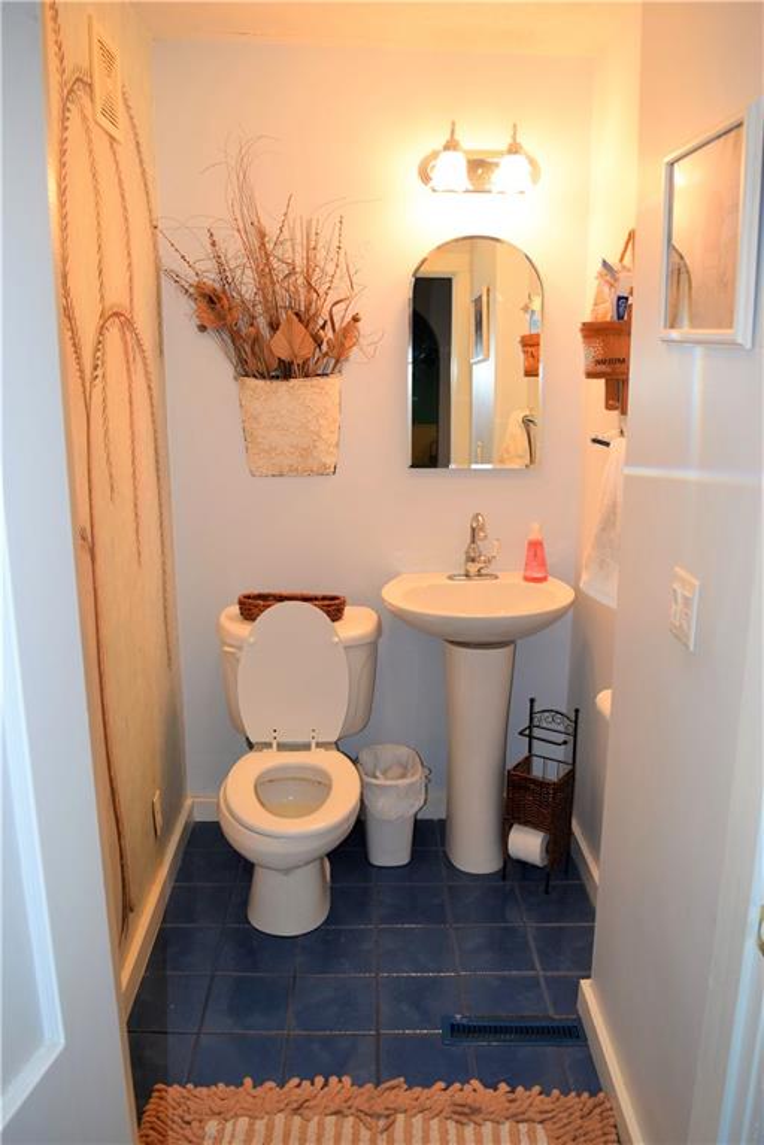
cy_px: 572
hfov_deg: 47.9
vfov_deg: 67.4
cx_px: 382
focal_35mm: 27
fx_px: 859
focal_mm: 18
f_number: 4.5
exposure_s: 1/80
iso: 800
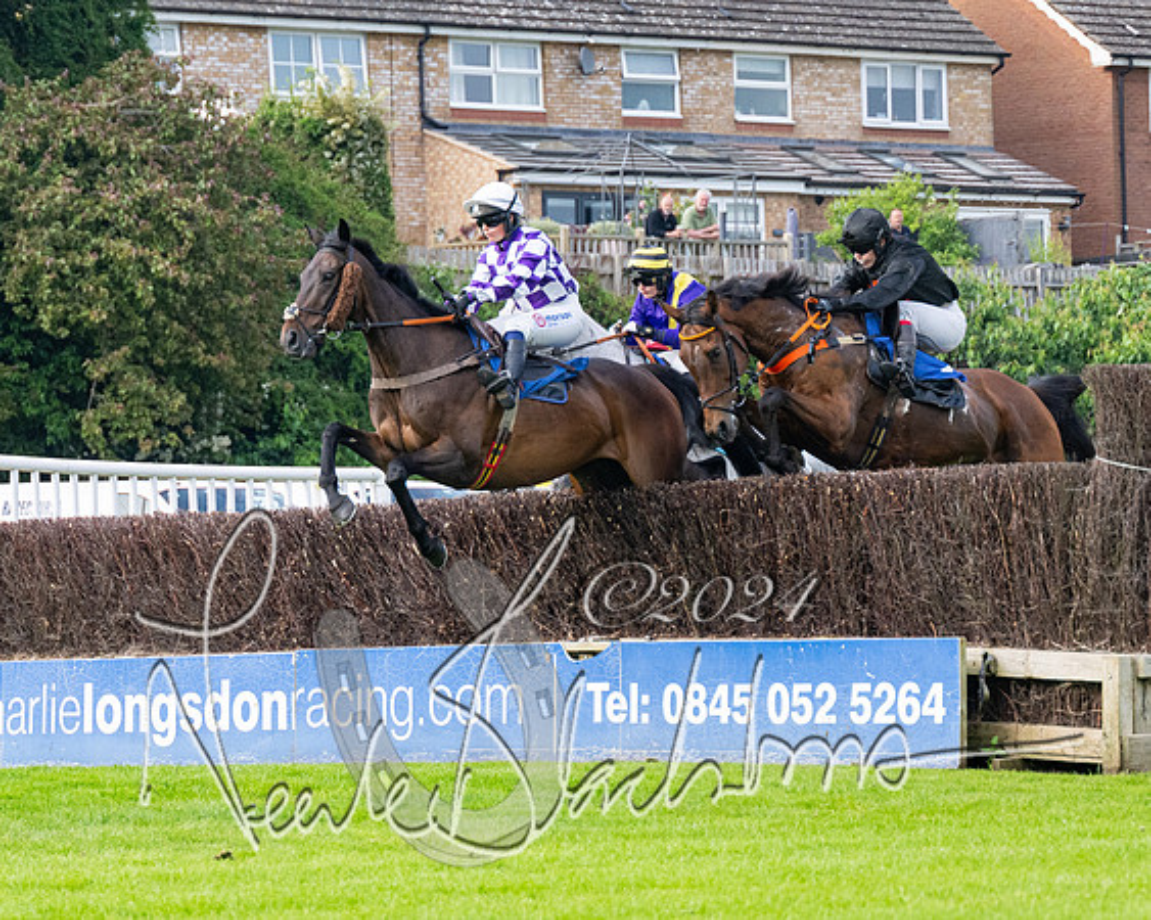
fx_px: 6295
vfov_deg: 8.4
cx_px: 463
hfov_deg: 10.4
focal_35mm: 185
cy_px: 388
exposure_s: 1/2500
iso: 640
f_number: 4
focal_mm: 98
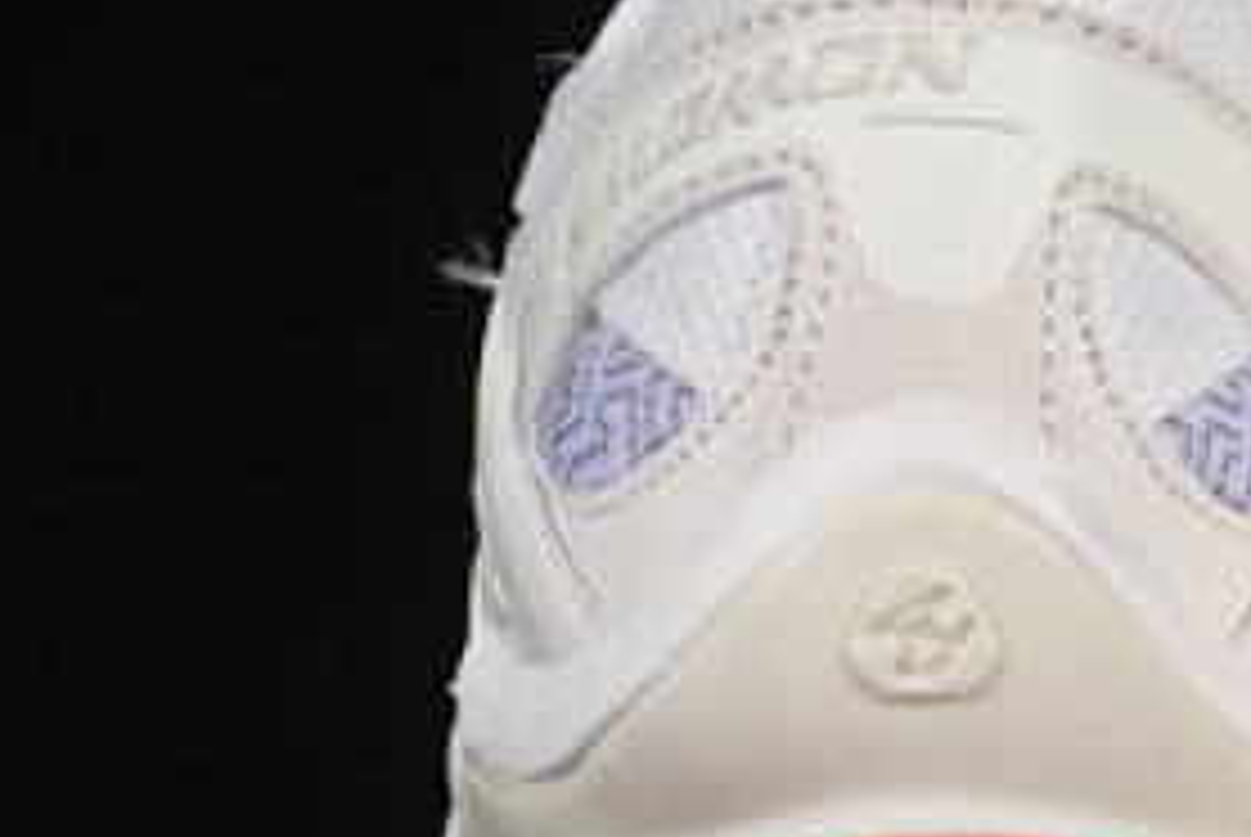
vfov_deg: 4.7
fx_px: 10123
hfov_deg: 7.0
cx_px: 1454
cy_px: 99
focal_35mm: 291
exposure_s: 1/80
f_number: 8
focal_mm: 50
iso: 160
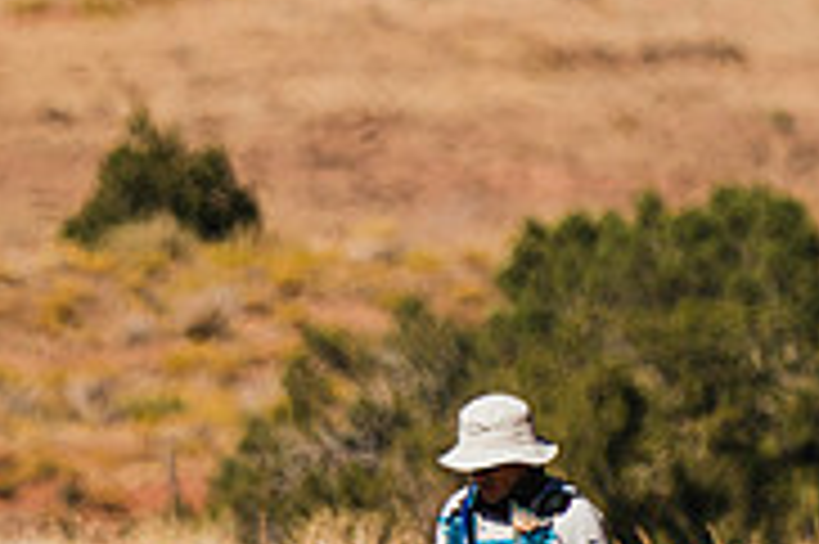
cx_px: 184
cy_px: 223
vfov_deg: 0.7
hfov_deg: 1.1
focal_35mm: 1873
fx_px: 42571
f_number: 6.3
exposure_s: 1/1250
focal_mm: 588
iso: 160
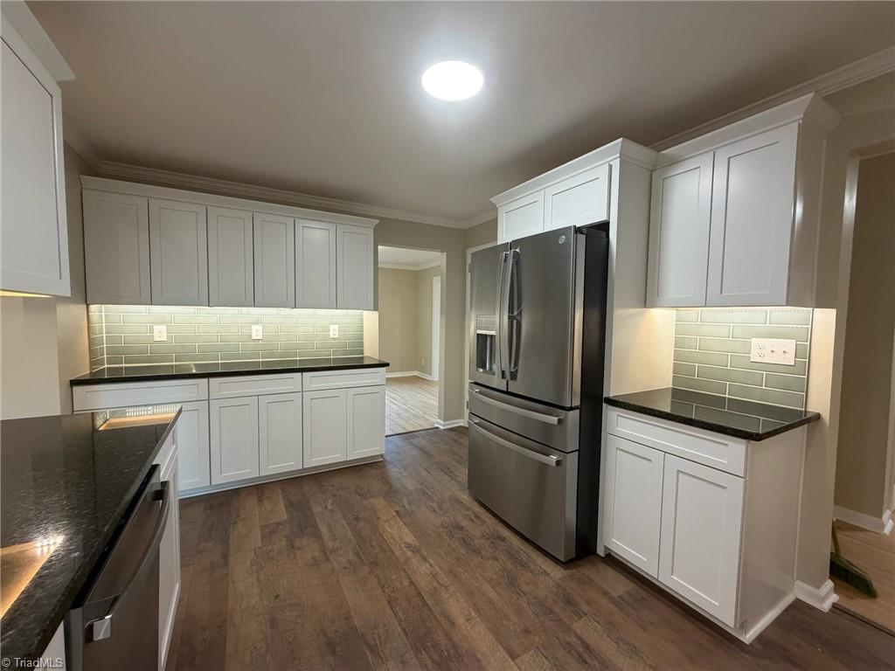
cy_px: 336
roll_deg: -0.1
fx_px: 362
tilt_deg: -3.0
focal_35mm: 14
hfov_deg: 102.1
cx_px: 448
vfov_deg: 85.7
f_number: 2.2
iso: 320
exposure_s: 1/120
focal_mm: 2.22
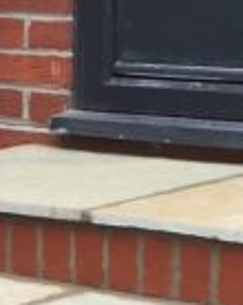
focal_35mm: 210
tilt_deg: -12.7
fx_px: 1892
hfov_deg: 7.1
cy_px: 318
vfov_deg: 9.1
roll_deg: +0.9
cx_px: -199
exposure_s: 1/60
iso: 25
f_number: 2.2
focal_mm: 4.15
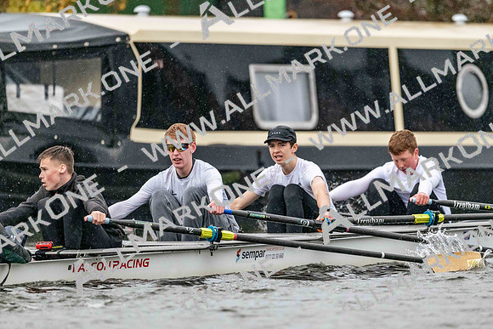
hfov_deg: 5.2
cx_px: 246
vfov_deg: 3.4
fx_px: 5479
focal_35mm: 400
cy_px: 164
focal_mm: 400
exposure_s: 1/2000
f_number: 4.5
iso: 8000
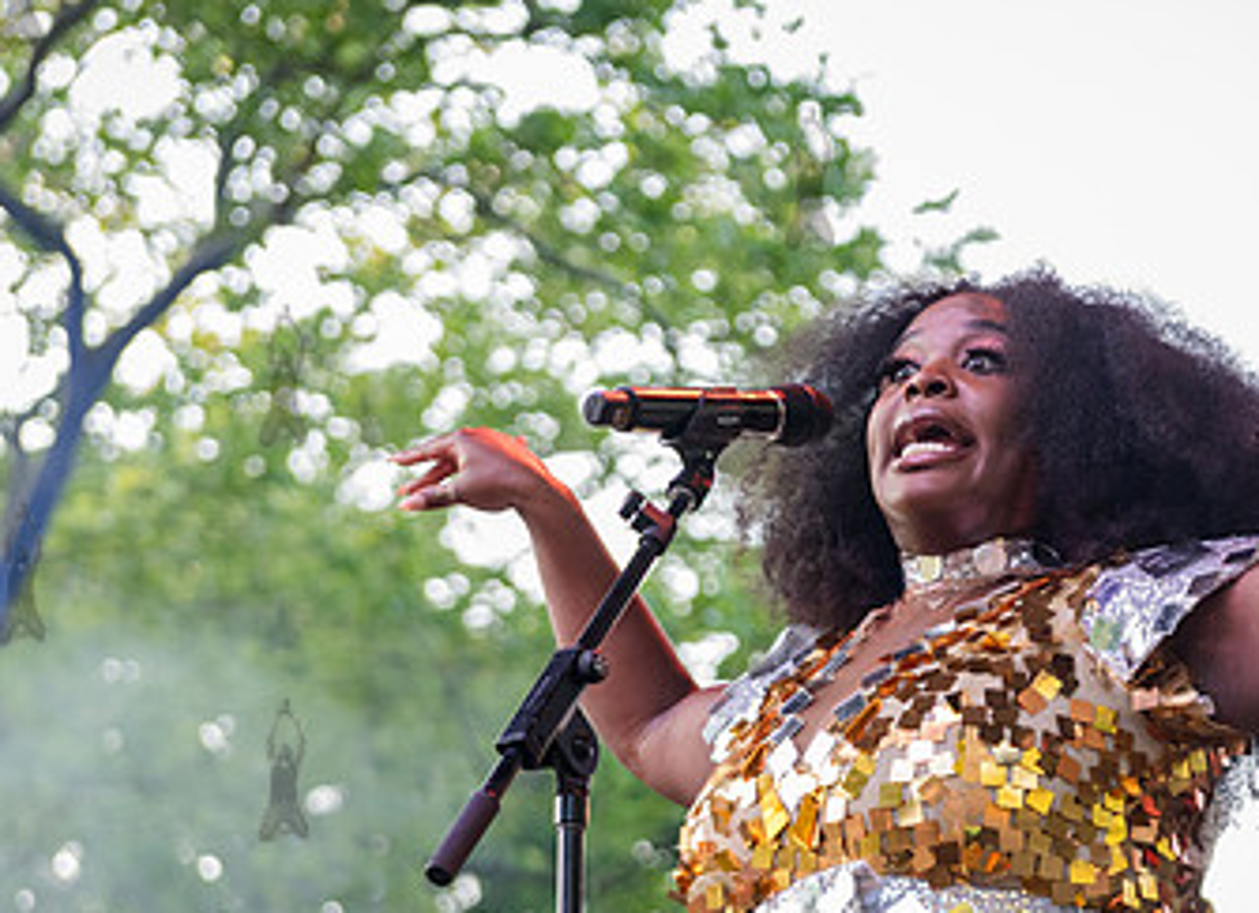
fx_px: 4996
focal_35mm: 139
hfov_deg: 14.3
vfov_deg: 10.4
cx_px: 979
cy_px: 605
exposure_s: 1/500
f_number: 3.5
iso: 1600
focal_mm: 70
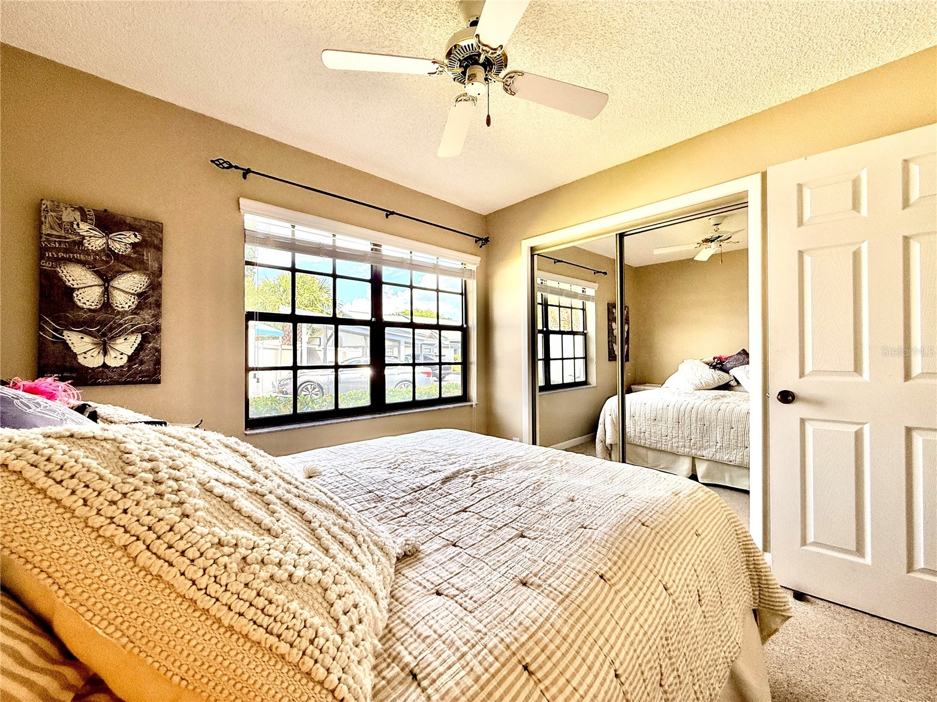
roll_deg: +0.1
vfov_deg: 85.7
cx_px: 468
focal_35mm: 14
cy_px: 351
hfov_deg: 102.1
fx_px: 379
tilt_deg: +0.7
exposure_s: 1/300
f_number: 2.2
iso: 64
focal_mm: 2.22
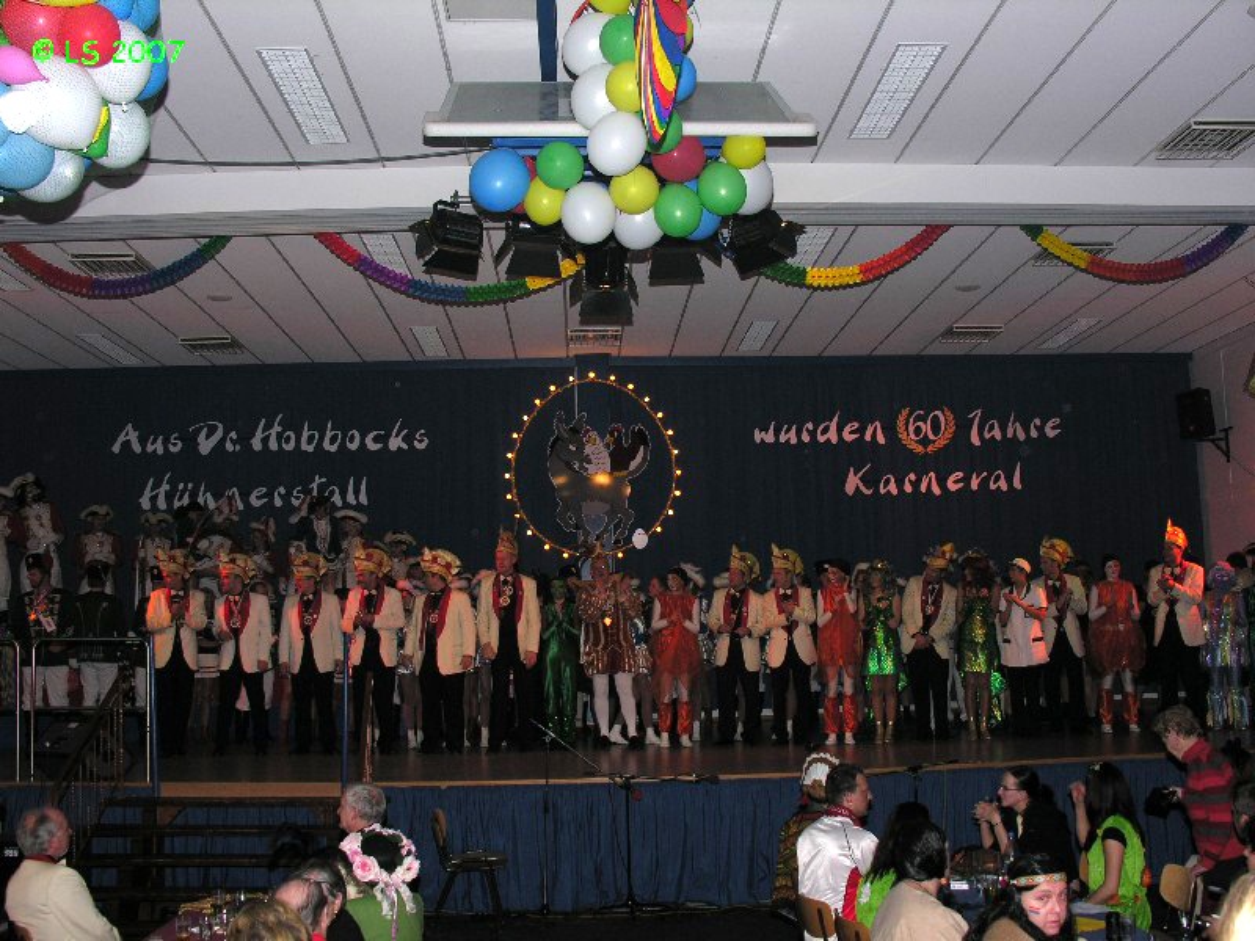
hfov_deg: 52.6
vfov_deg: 40.7
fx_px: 1269
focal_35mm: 35
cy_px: 470
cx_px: 628
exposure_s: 1/60.1
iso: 50
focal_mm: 8.9
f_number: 4
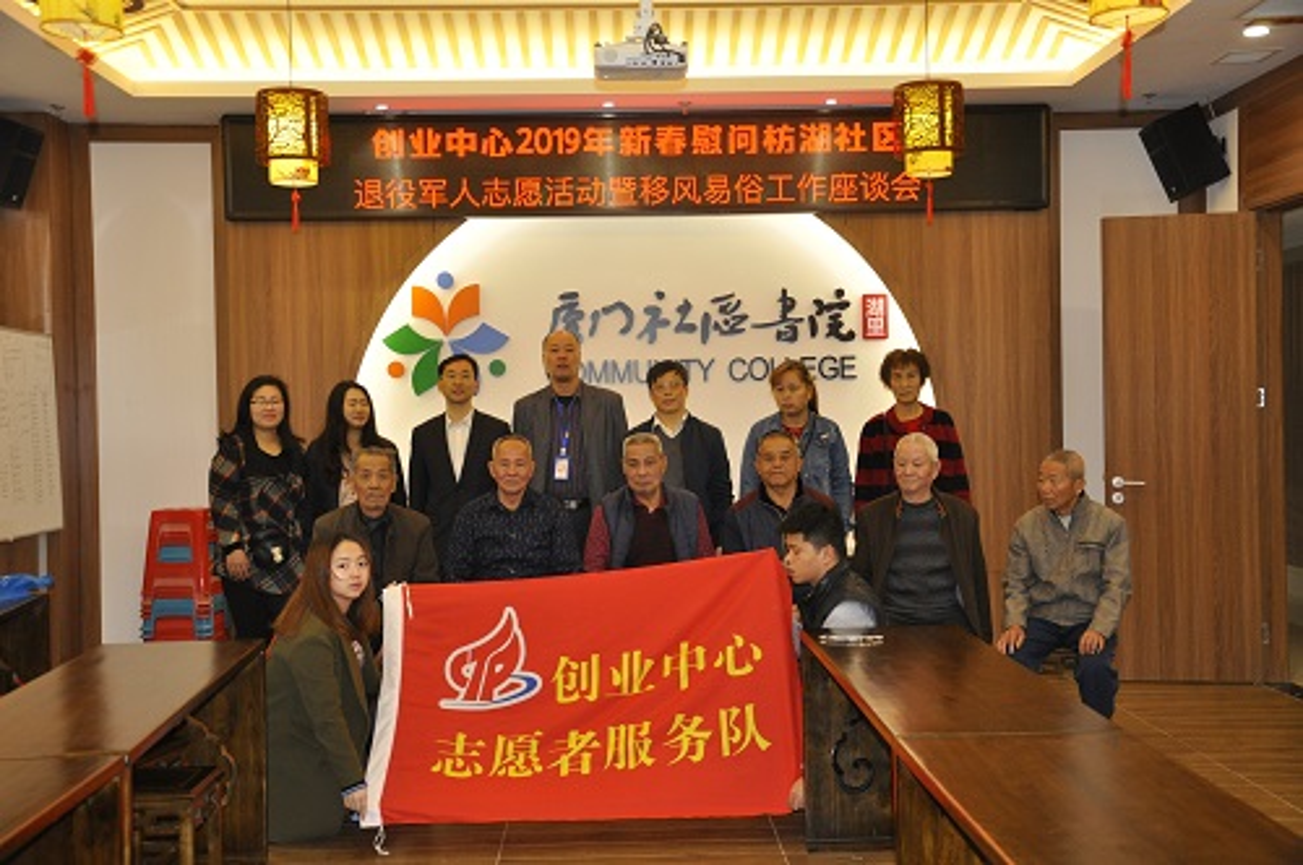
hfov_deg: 46.5
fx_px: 1518
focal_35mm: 42
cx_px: 652
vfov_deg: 31.8
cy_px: 432
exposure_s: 1/60
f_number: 4
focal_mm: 28
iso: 800
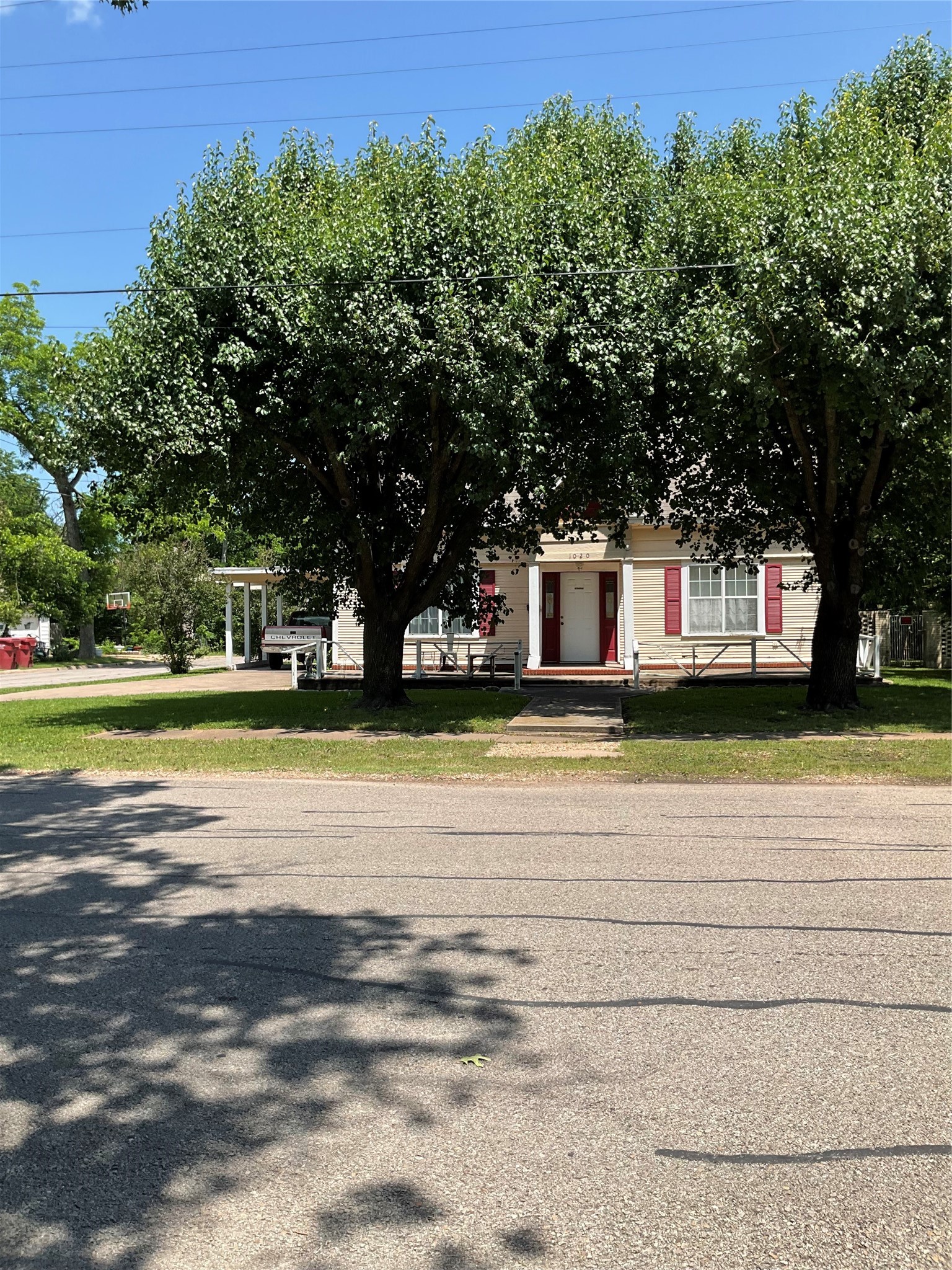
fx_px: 1063
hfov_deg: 48.2
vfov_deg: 61.7
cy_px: 635
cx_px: 476
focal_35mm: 29
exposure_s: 1/1144
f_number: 1.8
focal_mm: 3
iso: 25
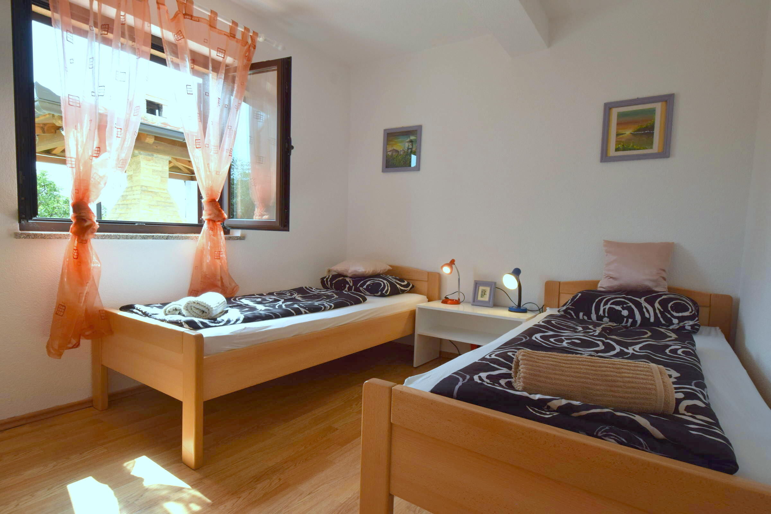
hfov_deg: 90.0
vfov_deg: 67.4
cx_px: 386
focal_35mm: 18
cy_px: 257
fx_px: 385
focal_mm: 12
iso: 400
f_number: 8
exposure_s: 1/250
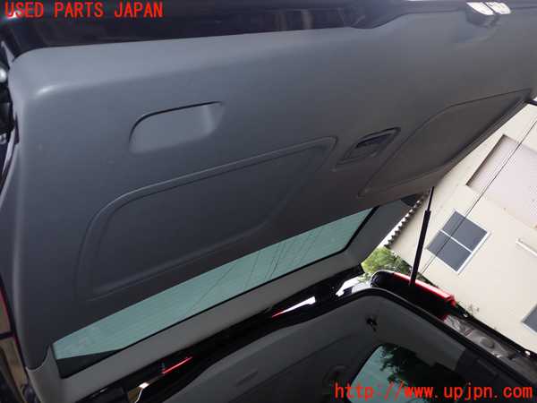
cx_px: 268
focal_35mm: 30
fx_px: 465
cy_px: 202
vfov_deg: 46.8
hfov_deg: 60.0
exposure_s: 1/30
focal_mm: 5.4
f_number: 6.3
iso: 100
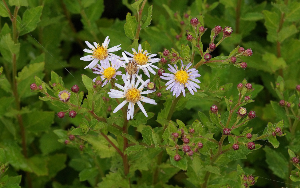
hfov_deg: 13.6
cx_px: 150
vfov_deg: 8.5
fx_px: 1259
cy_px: 99
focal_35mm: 154
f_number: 8
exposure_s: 1/160
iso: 1250
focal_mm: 100
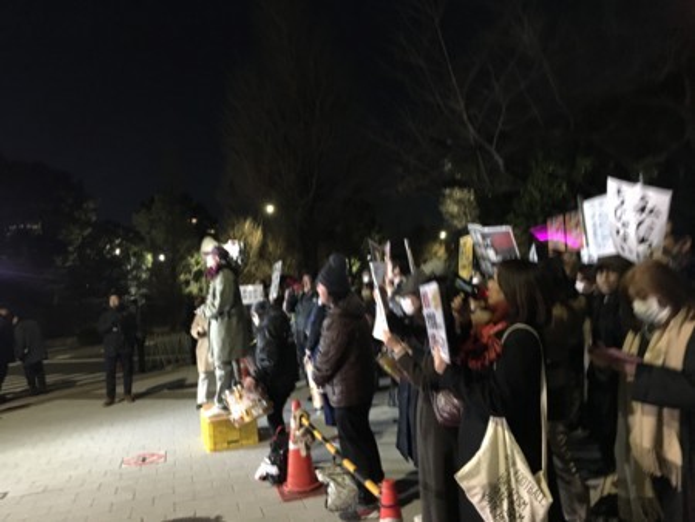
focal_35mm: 29
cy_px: 261
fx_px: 583
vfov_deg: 48.3
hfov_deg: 61.6
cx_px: 348
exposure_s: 1/15
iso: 400
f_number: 2.2
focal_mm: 4.15
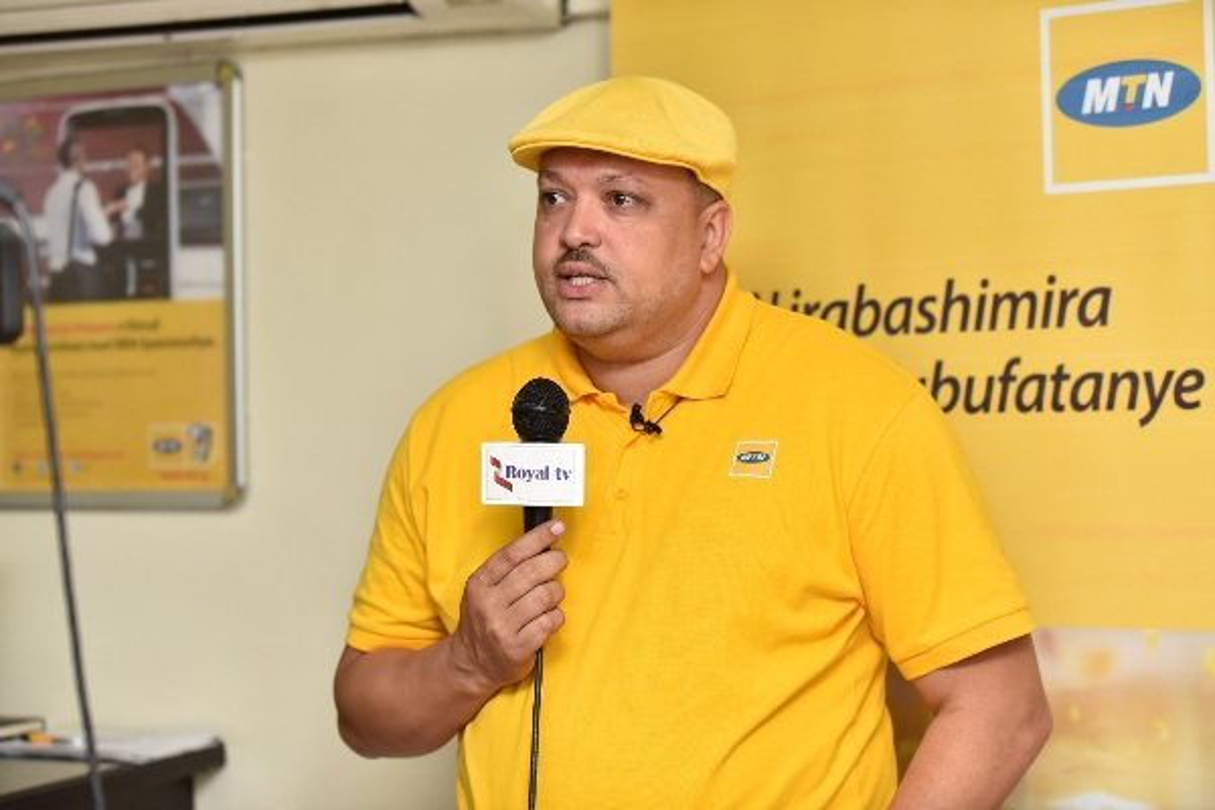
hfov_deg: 28.8
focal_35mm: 70
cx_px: 608
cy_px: 405
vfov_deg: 19.5
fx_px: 2362
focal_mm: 70
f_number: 3.2
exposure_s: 1/125
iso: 800
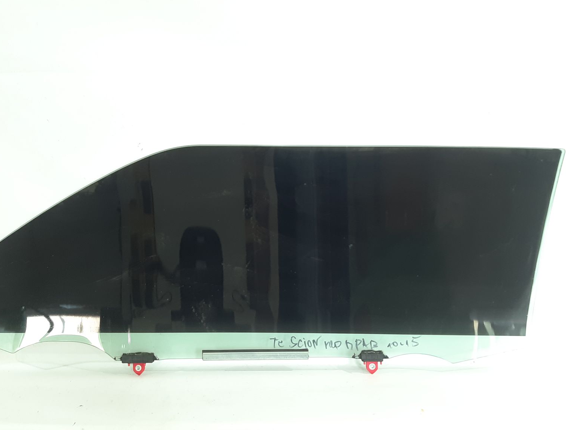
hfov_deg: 59.9
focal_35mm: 30
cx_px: 272
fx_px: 497
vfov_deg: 46.7
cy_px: 237
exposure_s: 1/50
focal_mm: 3.93
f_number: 1.7
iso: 100
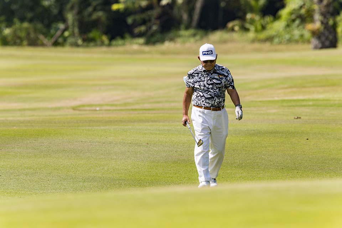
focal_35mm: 650
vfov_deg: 2.1
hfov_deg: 3.2
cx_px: 171
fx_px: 6175
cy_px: 114
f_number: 8
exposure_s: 1/2500
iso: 400
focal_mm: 650
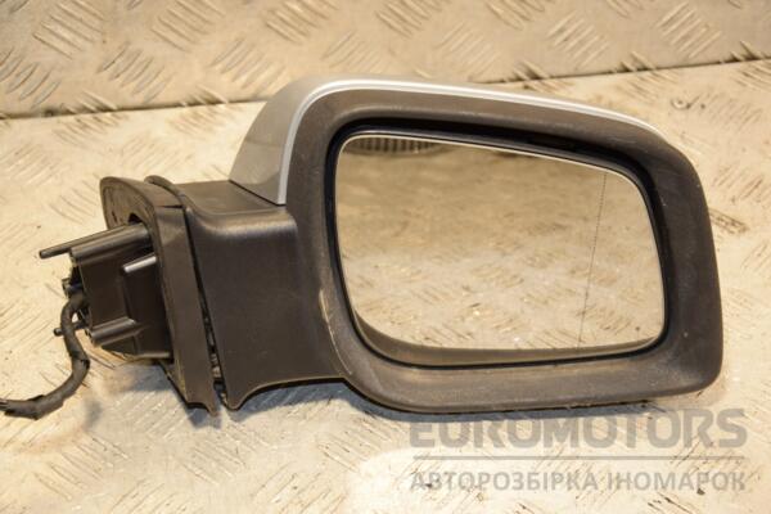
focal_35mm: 87
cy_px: 257
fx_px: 1863
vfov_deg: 15.7
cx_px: 386
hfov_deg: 23.4
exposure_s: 1/160
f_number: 5
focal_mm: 58
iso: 800
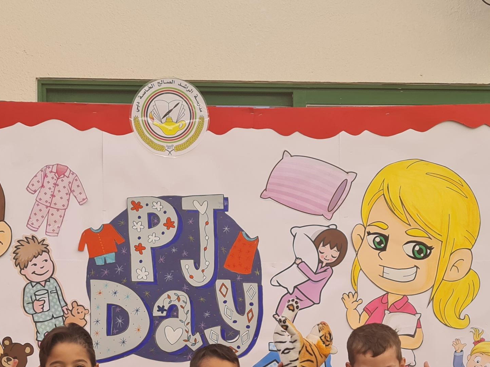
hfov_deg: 28.1
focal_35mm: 69
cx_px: 223
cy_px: 413
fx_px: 977
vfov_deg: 20.3
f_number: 1.8
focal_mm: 7
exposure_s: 1/100
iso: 50
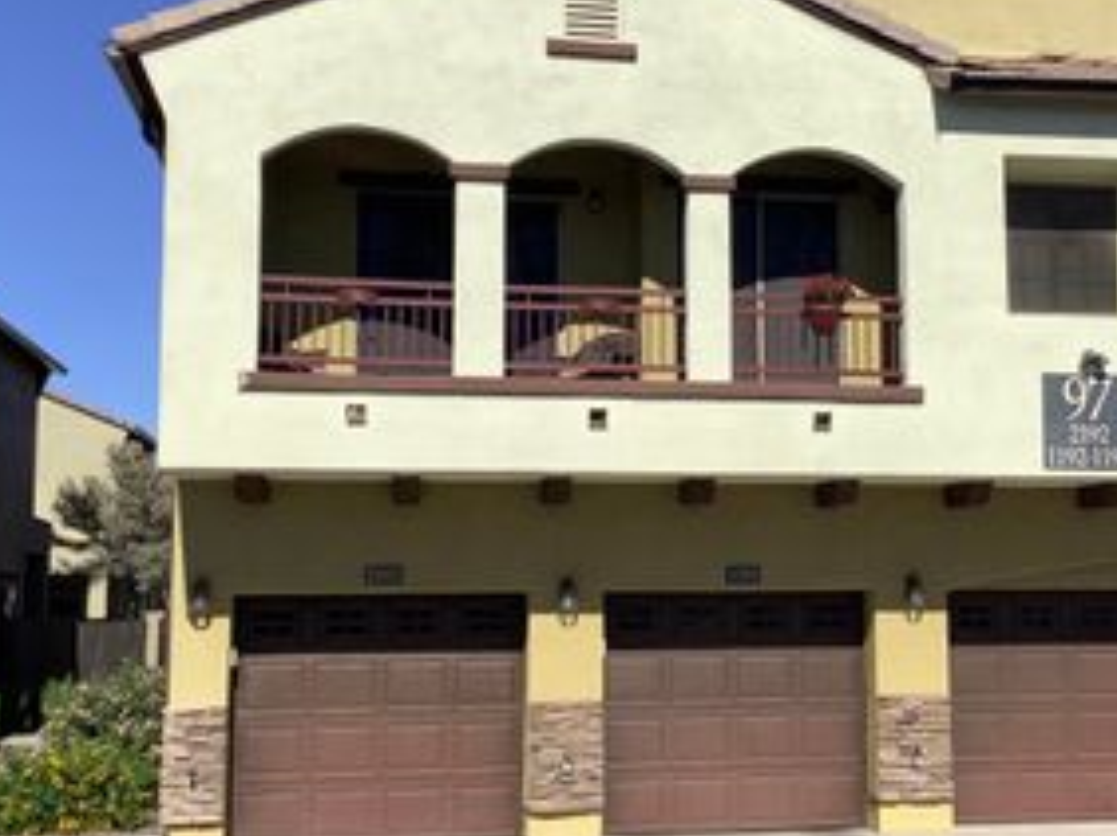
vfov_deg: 26.5
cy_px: 386
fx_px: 1773
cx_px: 745
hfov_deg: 34.6
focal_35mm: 55
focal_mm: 3.3
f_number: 2.4
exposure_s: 1/2469
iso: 25
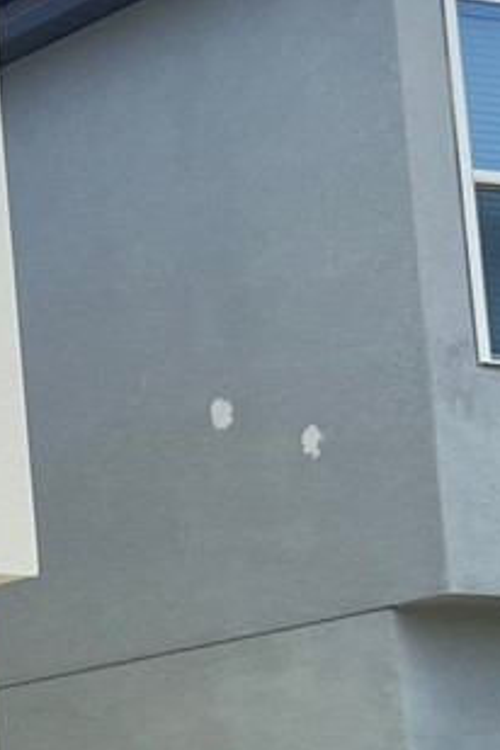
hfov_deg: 8.4
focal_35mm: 140
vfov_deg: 14.4
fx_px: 2916
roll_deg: +3.9
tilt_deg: +7.9
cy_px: 794
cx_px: -922
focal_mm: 5.7
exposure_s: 1/2083
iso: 50
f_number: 1.5
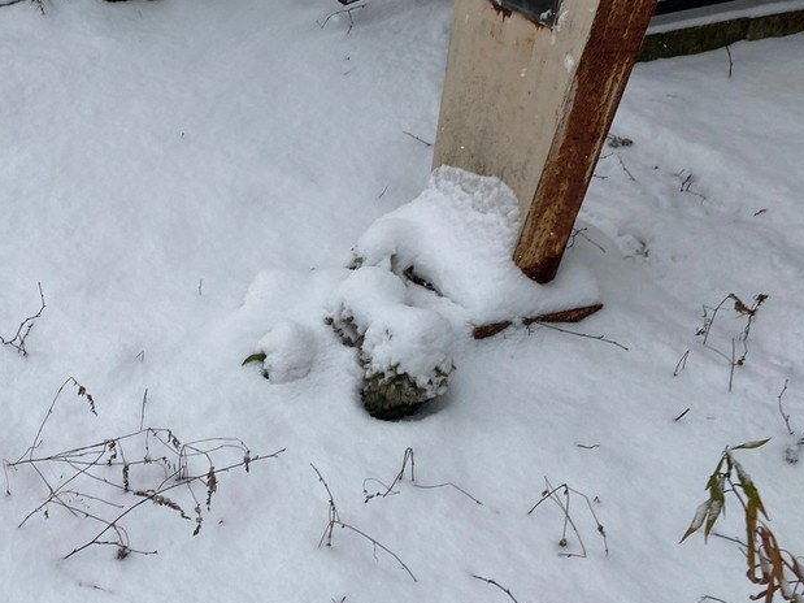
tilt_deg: -30.4
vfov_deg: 33.6
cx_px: 164
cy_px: 269
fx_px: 999
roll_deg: -1.4
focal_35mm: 43
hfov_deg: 42.0
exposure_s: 1/394
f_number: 1.8
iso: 32
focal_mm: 4.25
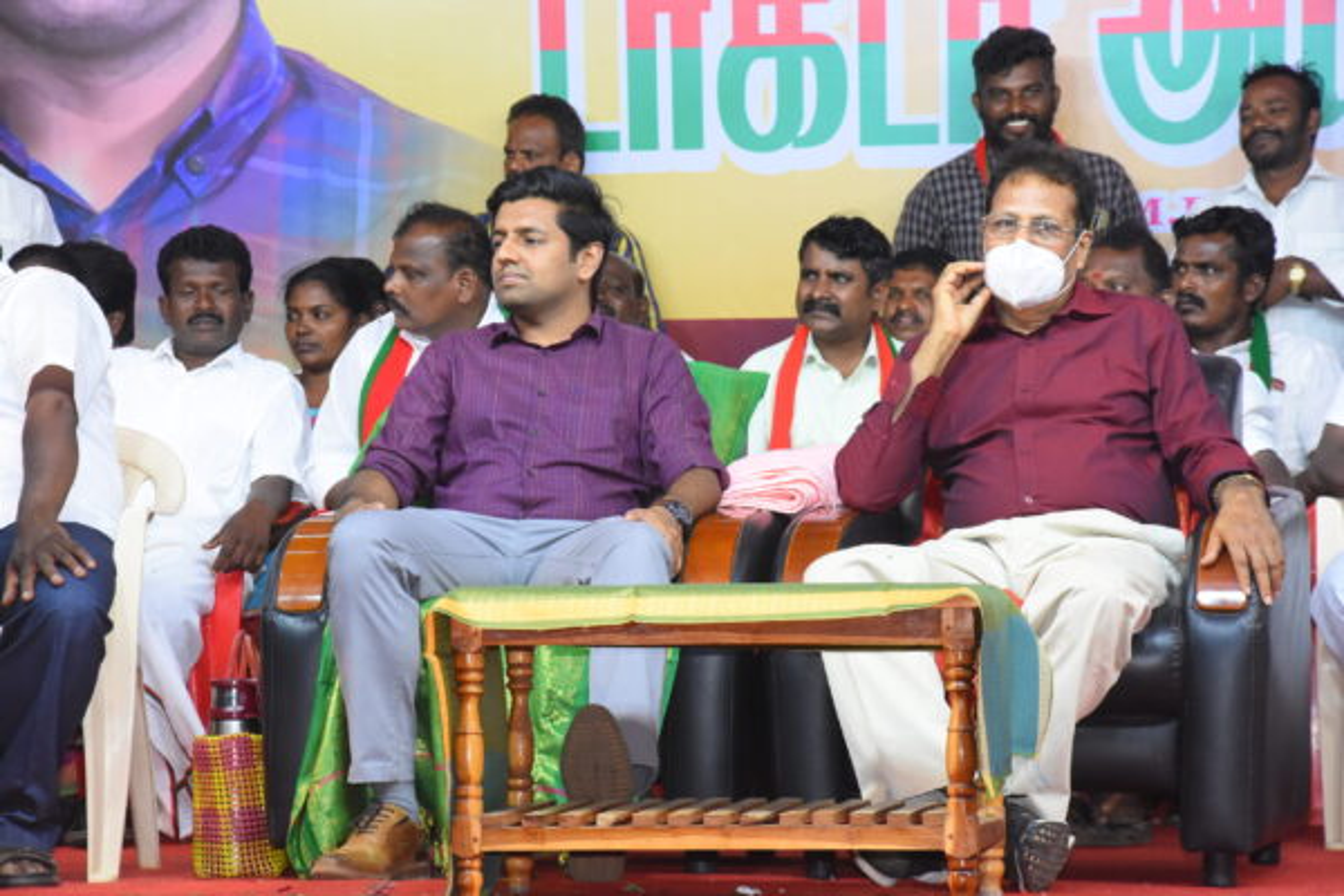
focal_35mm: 158
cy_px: 448
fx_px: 5880
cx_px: 672
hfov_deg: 13.0
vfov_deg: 8.7
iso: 2000
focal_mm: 105
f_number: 9
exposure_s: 1/125
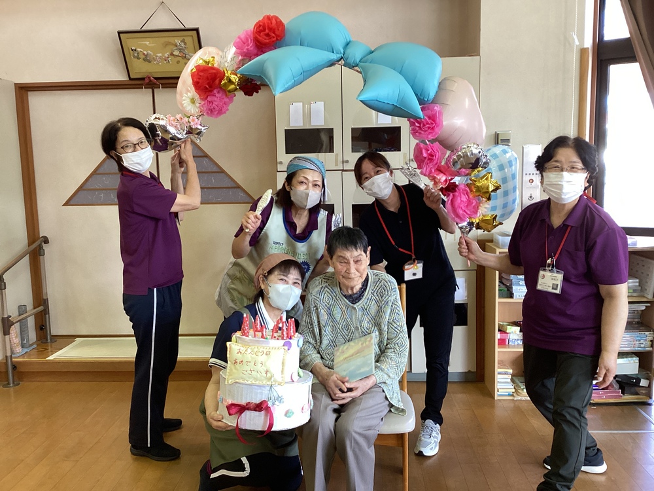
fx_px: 586
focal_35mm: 31
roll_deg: +0.5
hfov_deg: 58.4
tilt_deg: -6.4
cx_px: 327
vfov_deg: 45.4
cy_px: 246
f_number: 2.4
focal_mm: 3.3
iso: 160
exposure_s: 1/60
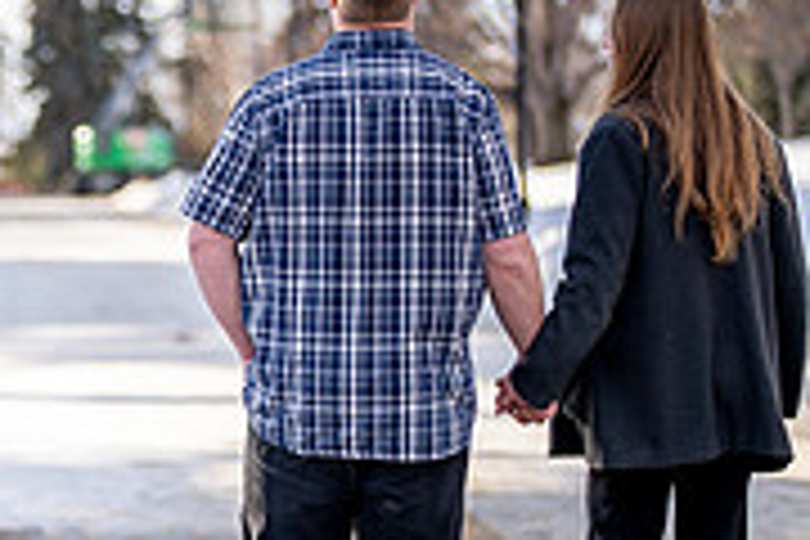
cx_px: 27
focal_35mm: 161
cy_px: 335
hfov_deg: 12.6
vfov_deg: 8.5
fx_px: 3622
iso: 125
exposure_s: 1/6400
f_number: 1.2
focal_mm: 50
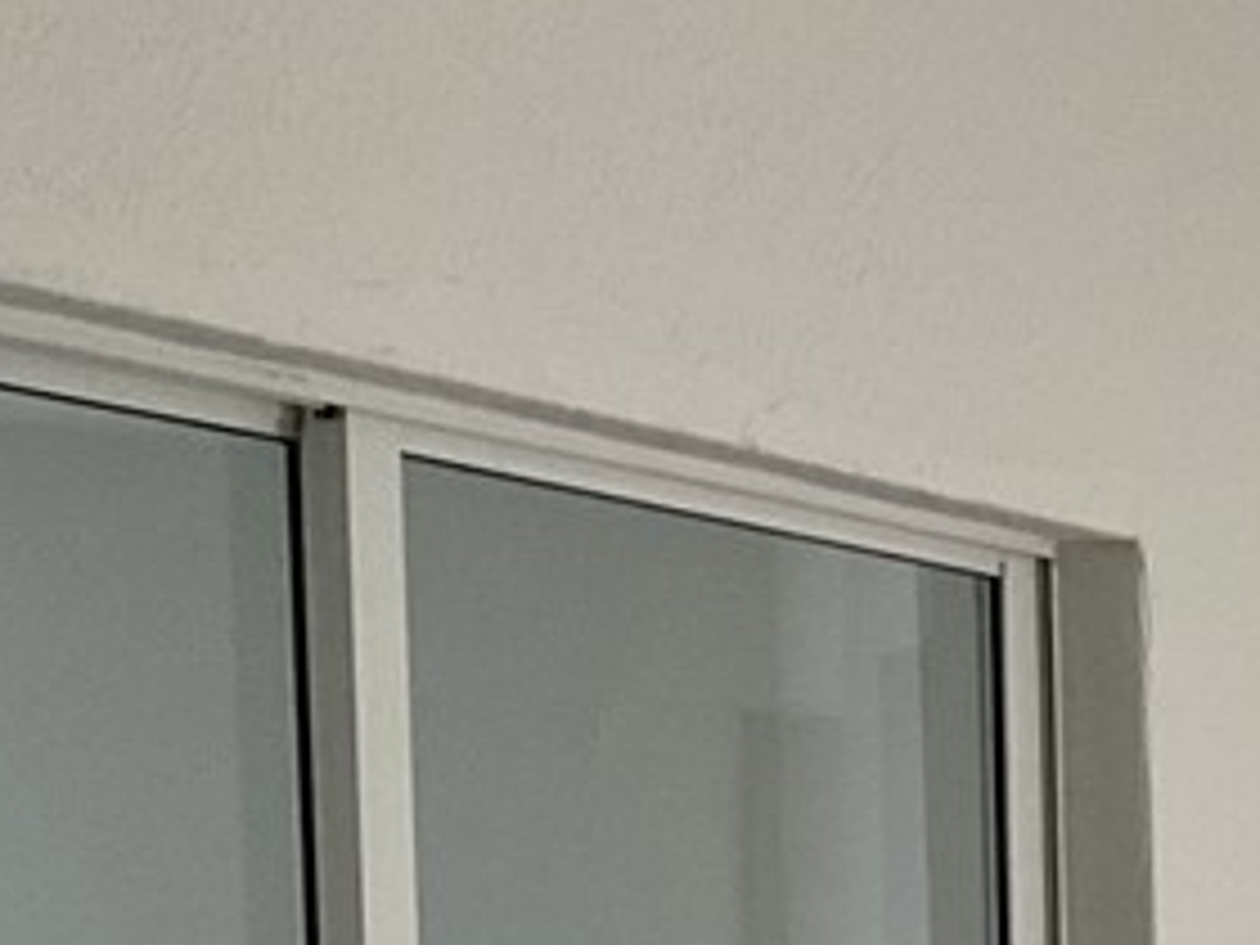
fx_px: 3858
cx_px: 2246
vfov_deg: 13.1
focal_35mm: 106
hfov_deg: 15.9
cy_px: 1498
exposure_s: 1/60
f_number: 1.8
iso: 80
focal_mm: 3
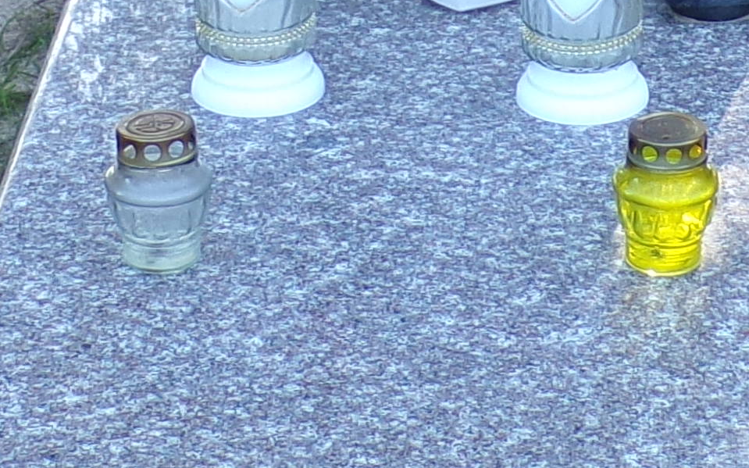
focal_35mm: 163
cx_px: 562
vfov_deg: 8.0
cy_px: -4
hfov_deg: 12.8
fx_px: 3327
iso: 80
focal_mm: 5.8
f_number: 3.2
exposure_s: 1/70
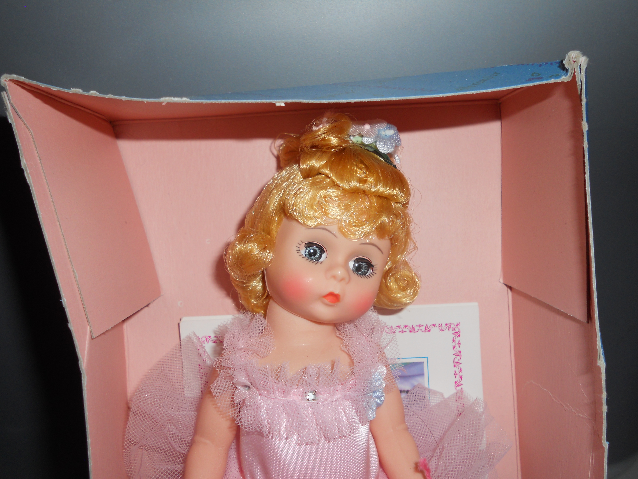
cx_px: 319
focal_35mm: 32
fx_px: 590
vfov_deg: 44.2
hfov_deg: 56.8
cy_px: 240
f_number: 8.8
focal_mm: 5.8
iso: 80
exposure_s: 1/25
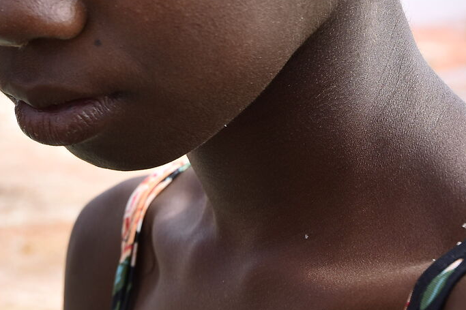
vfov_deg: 11.1
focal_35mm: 123
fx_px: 1592
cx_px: -311
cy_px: 84
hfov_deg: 15.0
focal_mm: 35
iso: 100
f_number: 5.6
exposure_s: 1/125
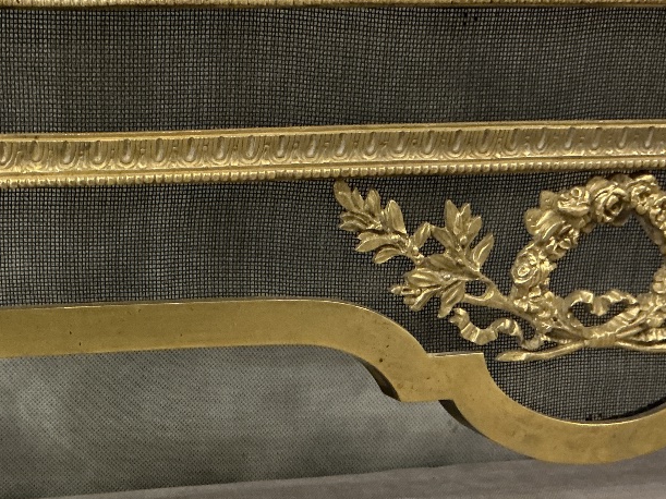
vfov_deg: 25.9
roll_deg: +0.0
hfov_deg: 33.8
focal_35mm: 55
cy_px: 422
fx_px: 1058
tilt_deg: -19.8
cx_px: 125
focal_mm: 3
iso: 250
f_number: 1.8
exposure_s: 1/33
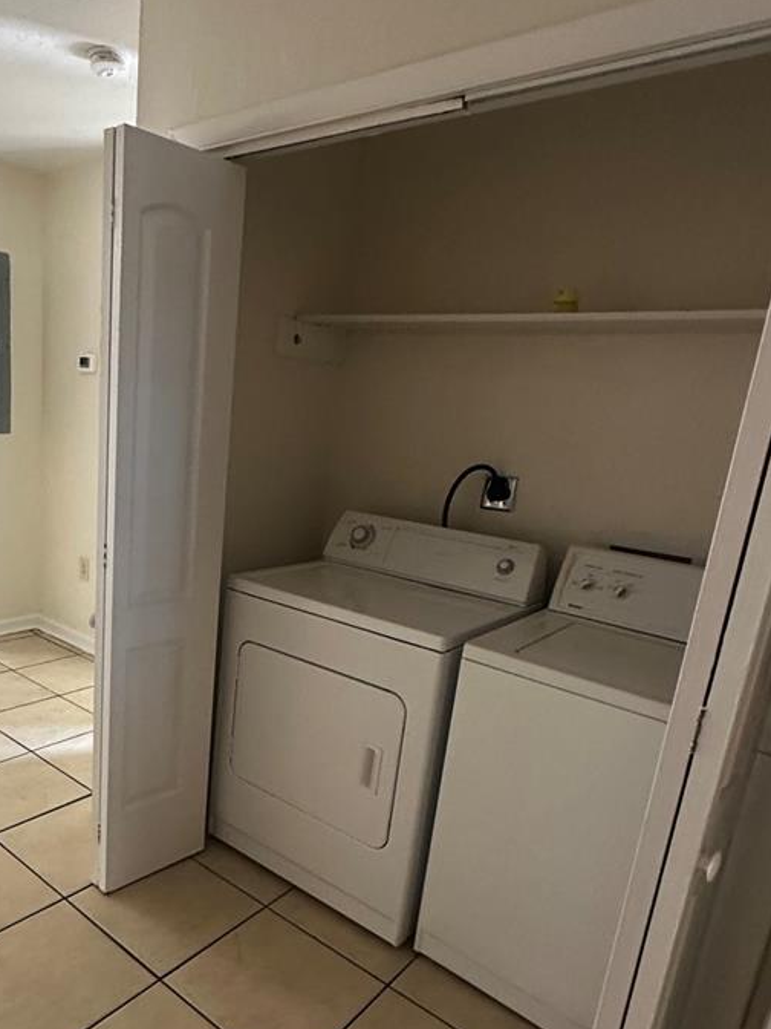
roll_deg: -4.2
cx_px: 239
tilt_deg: -12.9
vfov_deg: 69.0
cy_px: 591
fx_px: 742
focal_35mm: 25
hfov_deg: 53.5
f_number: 2.2
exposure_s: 1/60
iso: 500
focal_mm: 2.22
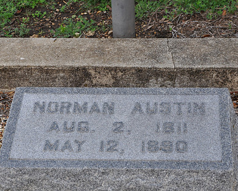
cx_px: 115
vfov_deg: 14.8
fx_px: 733
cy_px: 121
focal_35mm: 104
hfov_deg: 18.4
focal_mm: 48
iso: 400
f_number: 5.6
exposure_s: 1/30
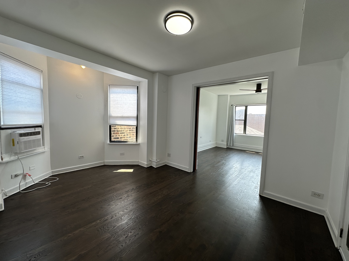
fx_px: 141
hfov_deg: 102.1
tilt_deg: -3.4
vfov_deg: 85.7
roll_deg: -1.4
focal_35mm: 14
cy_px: 130
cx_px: 174
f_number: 2.2
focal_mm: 2.22
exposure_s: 1/171
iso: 40
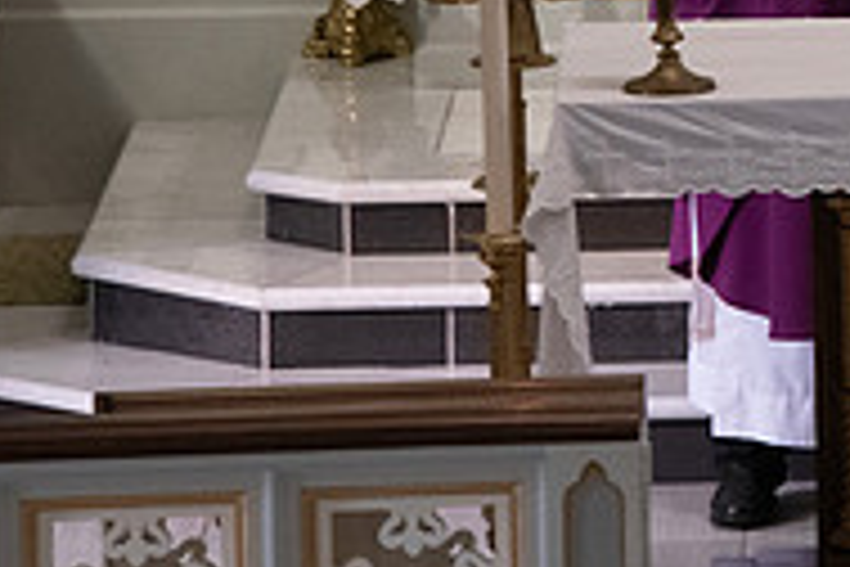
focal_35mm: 551
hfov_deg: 3.7
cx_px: 1174
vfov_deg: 2.5
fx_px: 13009
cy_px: -16
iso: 4000
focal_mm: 180
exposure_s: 1/60
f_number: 10
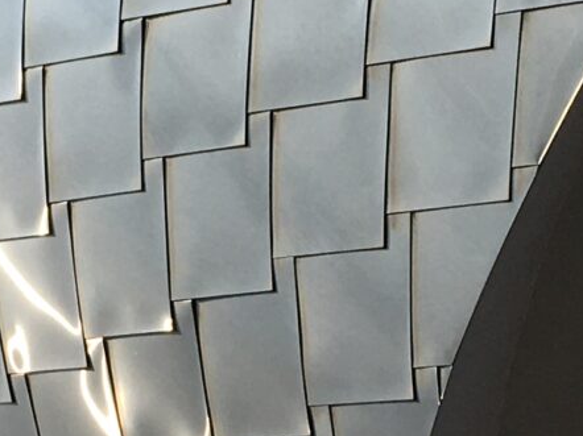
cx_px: 169
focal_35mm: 168
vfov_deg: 8.8
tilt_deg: +48.6
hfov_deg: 11.7
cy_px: 470
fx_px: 2828
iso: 25
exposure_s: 1/3846
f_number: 2.2
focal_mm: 4.15
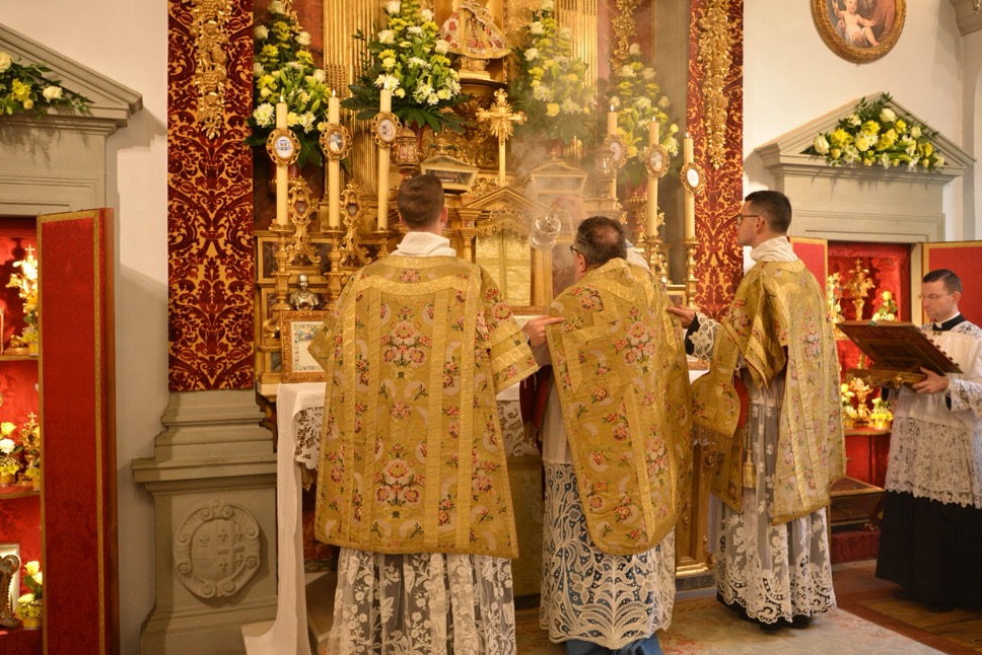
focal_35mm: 31
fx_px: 846
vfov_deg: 42.4
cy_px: 329
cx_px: 497
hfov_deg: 60.3
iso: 1600
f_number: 4.5
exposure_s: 1/125
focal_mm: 30
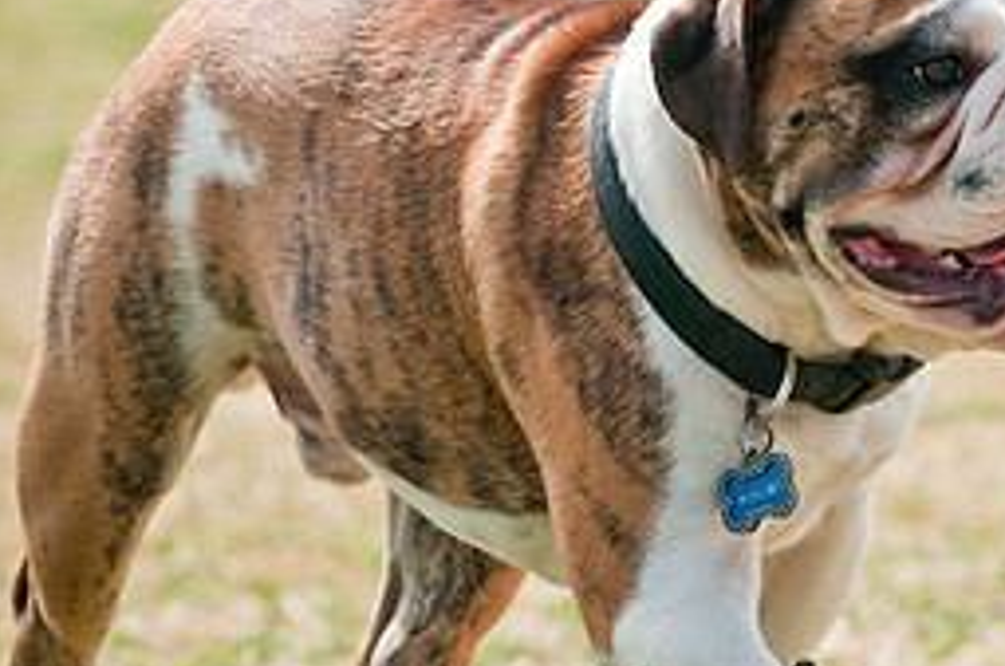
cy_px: 191
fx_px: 14744
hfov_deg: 3.9
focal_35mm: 529
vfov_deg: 2.6
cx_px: 1127
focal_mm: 155
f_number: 5
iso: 200
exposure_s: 1/800
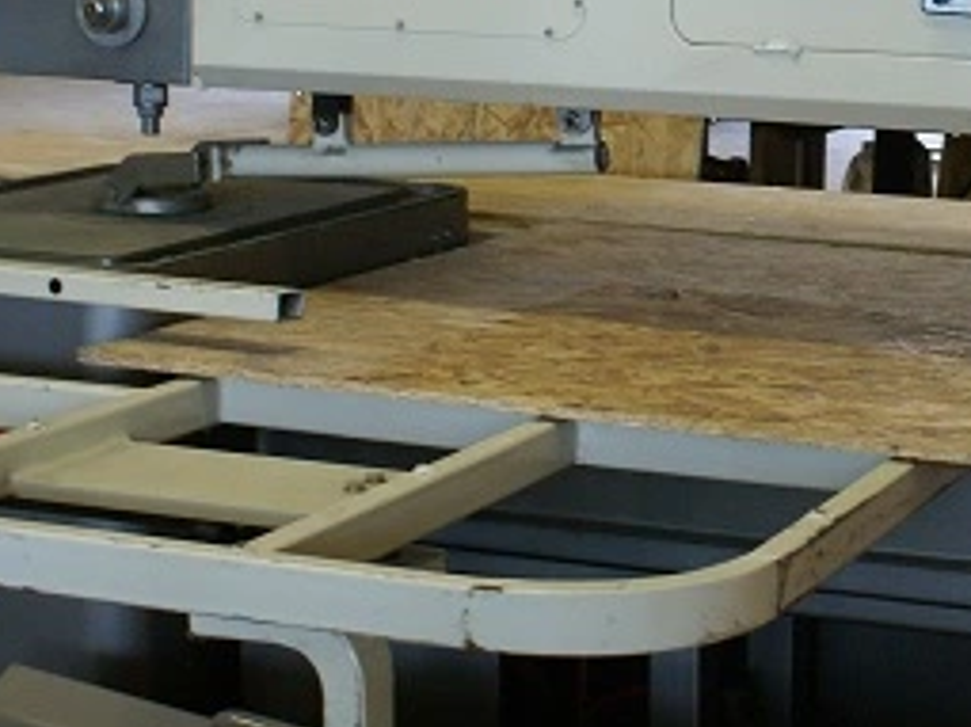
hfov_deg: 19.8
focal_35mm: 95
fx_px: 2664
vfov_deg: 15.4
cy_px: 59
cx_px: 1043
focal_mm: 28
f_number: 4.5
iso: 400
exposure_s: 1/50
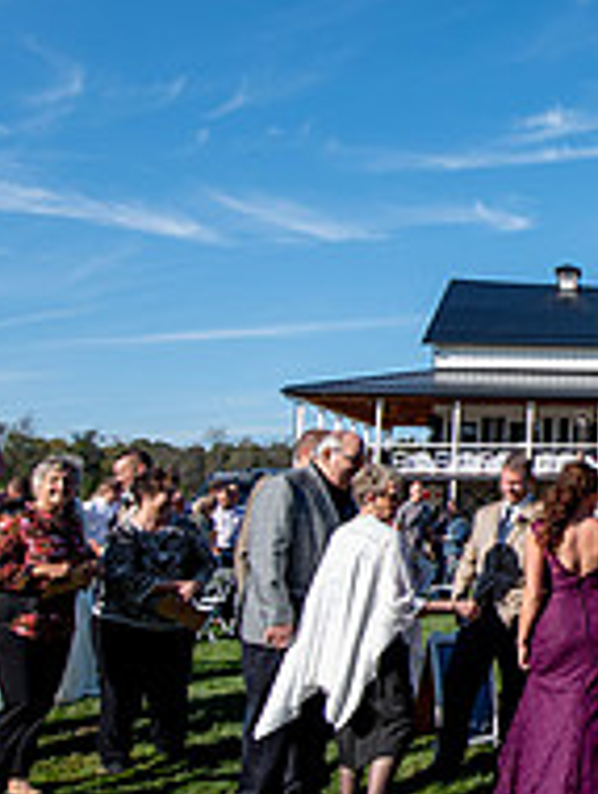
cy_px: 370
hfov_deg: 27.8
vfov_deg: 45.7
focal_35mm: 41
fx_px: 942
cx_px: 820
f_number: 5
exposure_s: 1/1250
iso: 400
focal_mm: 14
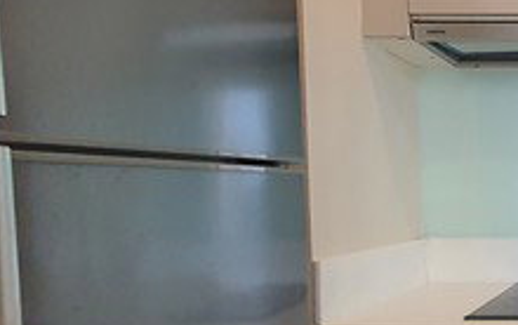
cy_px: 240
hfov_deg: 35.7
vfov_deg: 31.5
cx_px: 652
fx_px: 565
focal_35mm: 40
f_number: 2.2
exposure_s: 1/50
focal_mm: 1.8
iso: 250
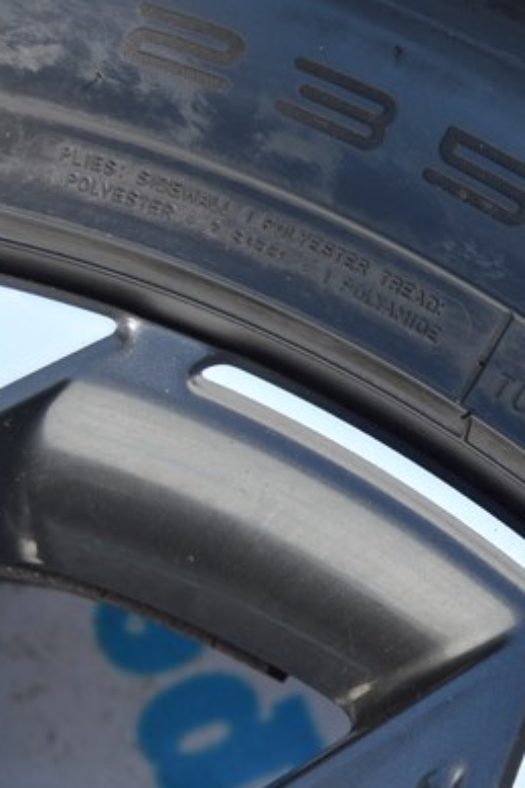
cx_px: 752
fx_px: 3284
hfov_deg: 8.9
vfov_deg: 13.7
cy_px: 542
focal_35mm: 150
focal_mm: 38
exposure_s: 1/125
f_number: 5.6
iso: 125
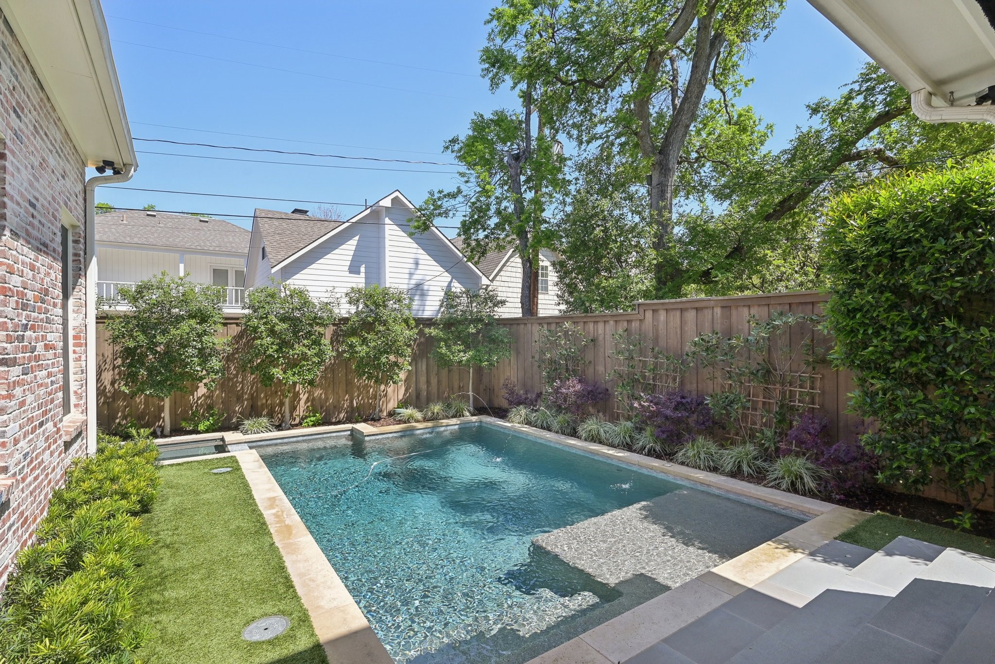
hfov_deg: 95.0
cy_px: 332
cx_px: 498
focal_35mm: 16
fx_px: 456
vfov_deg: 72.1
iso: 400
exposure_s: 1/500
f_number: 8
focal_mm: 16.5
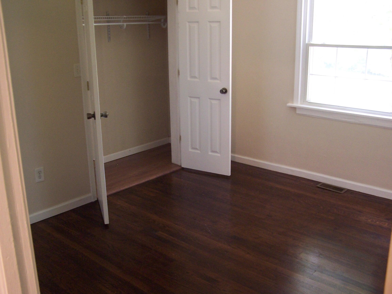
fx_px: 430
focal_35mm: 38
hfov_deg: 49.0
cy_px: 147
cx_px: 196
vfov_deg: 37.7
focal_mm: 6.3
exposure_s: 1/8
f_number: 2.8
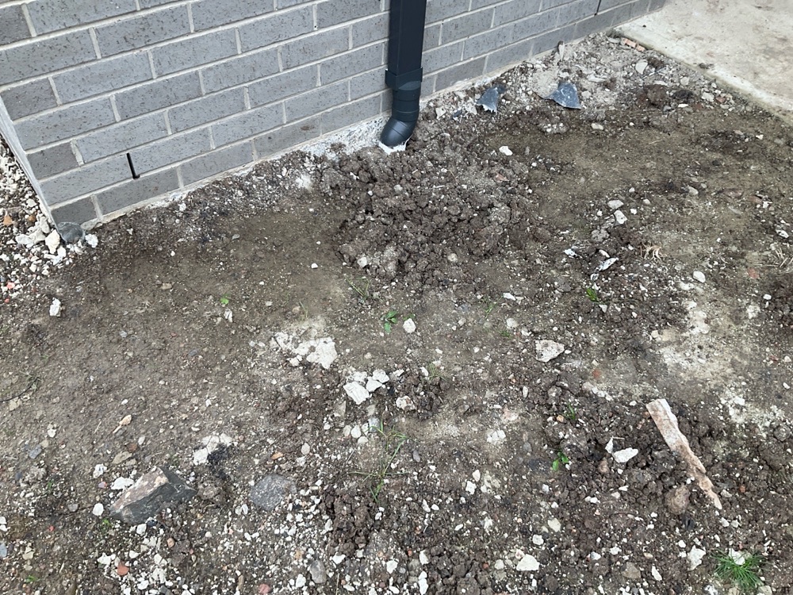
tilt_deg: -48.3
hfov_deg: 61.7
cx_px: 396
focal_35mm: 29
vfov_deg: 48.2
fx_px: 664
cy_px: 298
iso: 16
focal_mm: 3
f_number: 1.8
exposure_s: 1/120
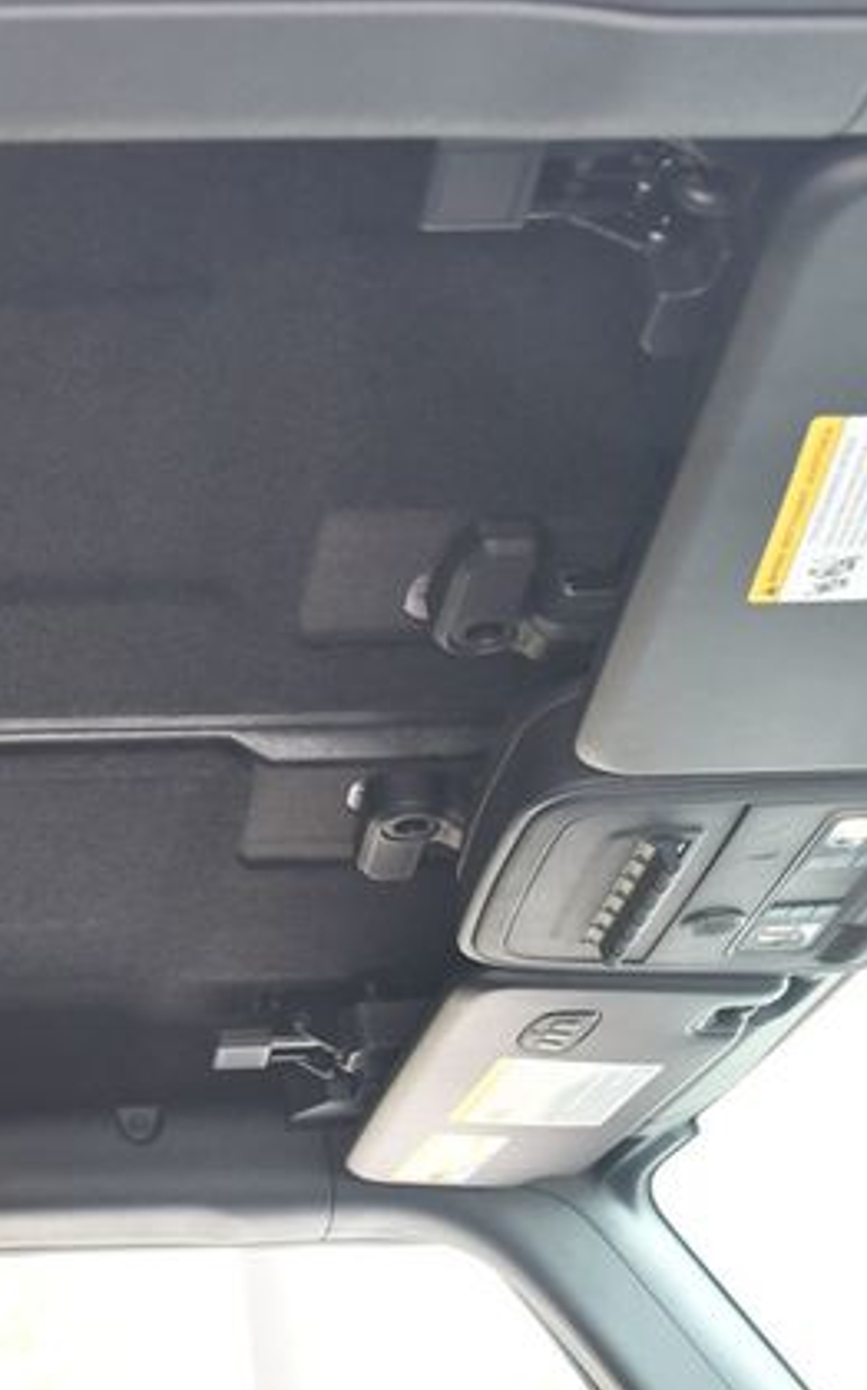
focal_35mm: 56
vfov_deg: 36.3
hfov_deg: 22.1
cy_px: 705
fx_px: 2120
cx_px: -33
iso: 800
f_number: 3.5
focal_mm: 18
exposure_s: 1/160
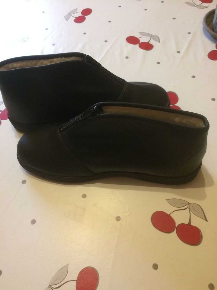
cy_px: 145
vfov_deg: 61.7
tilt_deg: -58.9
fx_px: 242
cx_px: 108
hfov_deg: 48.2
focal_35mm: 29
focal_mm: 4.15
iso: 320
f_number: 2.2
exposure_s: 1/25
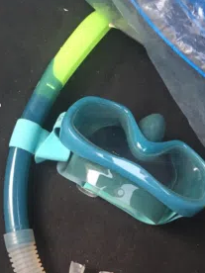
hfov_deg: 34.3
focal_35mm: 42
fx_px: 332
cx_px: 114
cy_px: 189
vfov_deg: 43.9
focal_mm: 4.15
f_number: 2.2
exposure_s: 1/17
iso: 250
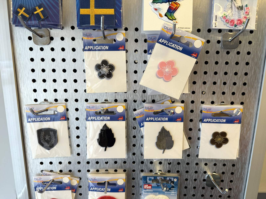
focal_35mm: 24
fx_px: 184
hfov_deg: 71.6
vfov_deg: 56.8
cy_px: 100
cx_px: 133
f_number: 1.78
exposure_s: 1/100
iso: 64
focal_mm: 6.76
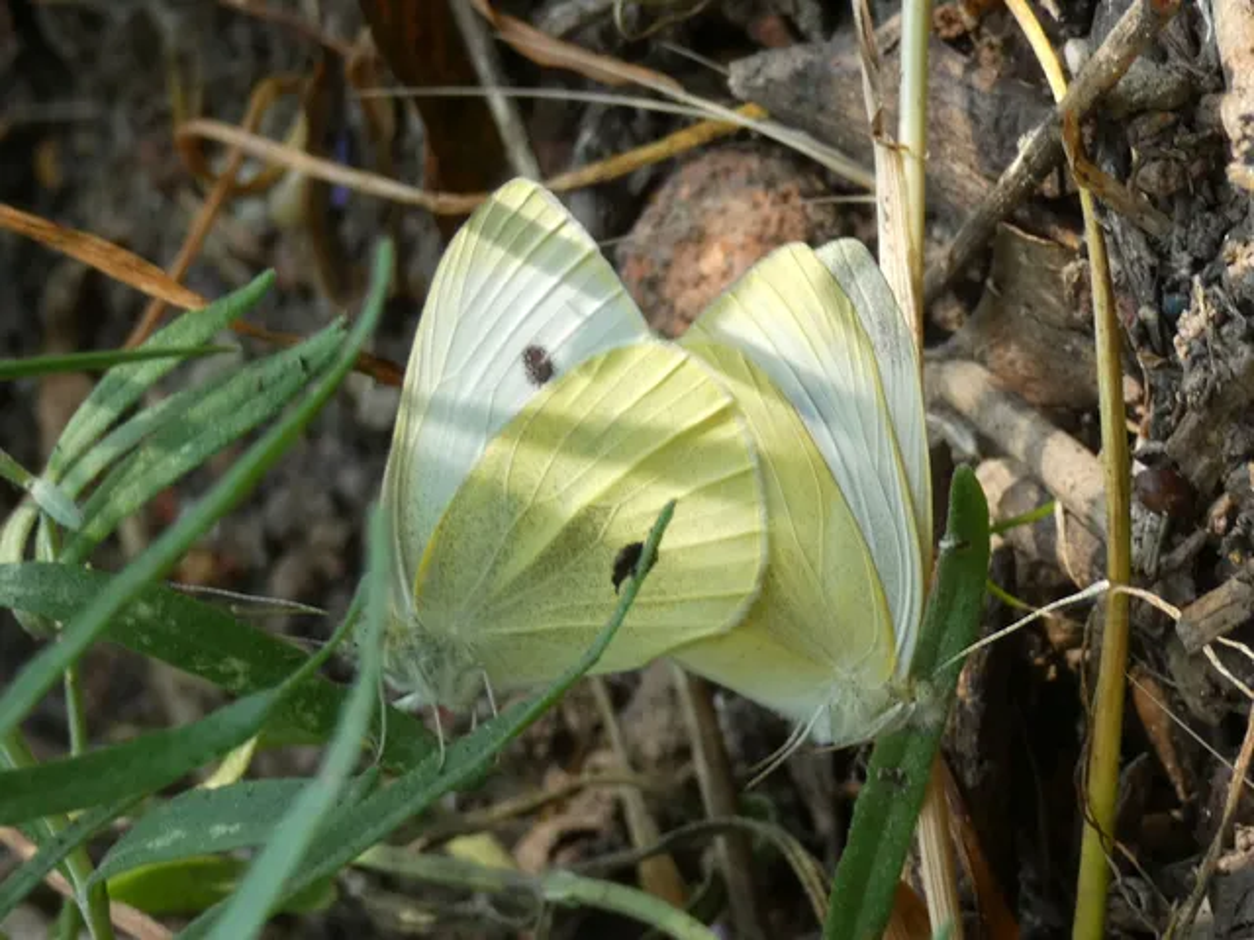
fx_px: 3876
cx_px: 627
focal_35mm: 107
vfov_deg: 13.8
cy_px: 470
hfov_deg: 18.4
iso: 160
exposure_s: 1/80
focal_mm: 19.2
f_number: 4.9
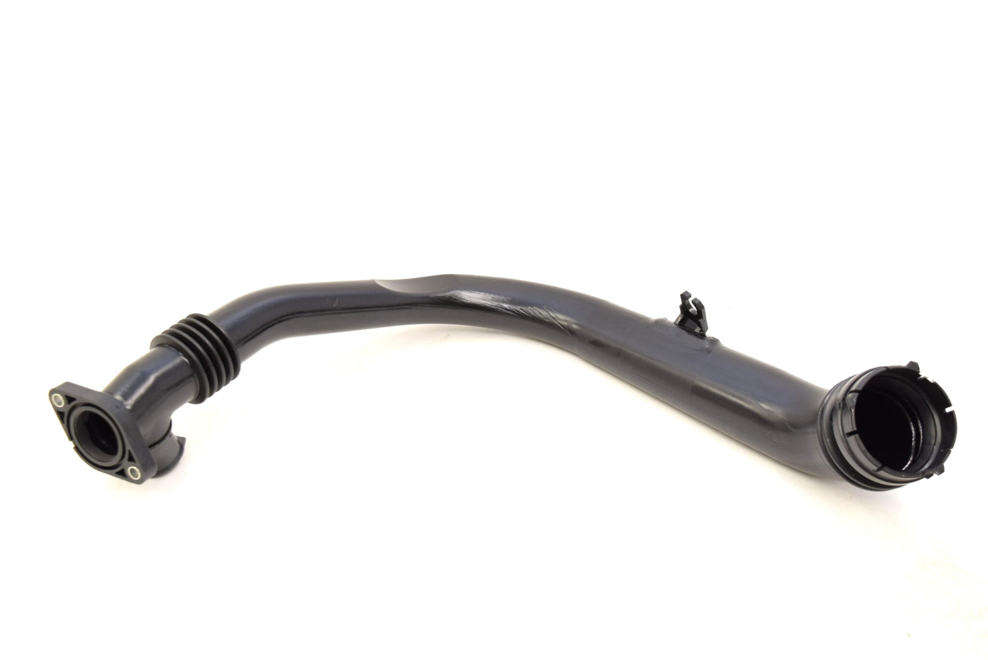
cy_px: 330
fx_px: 1071
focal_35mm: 39
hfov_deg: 49.5
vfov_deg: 34.3
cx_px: 494
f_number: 5.6
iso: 400
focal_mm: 26
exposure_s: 1/125
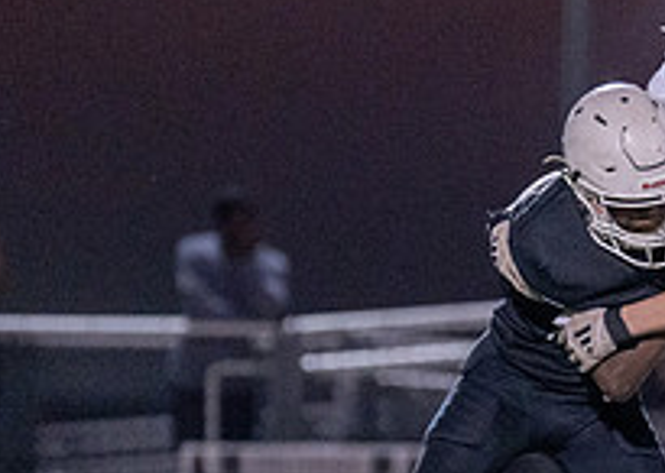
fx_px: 15698
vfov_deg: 1.7
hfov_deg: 2.4
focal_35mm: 832
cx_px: 583
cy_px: 333
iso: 2000
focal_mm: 200
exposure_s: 1/1000
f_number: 2.8
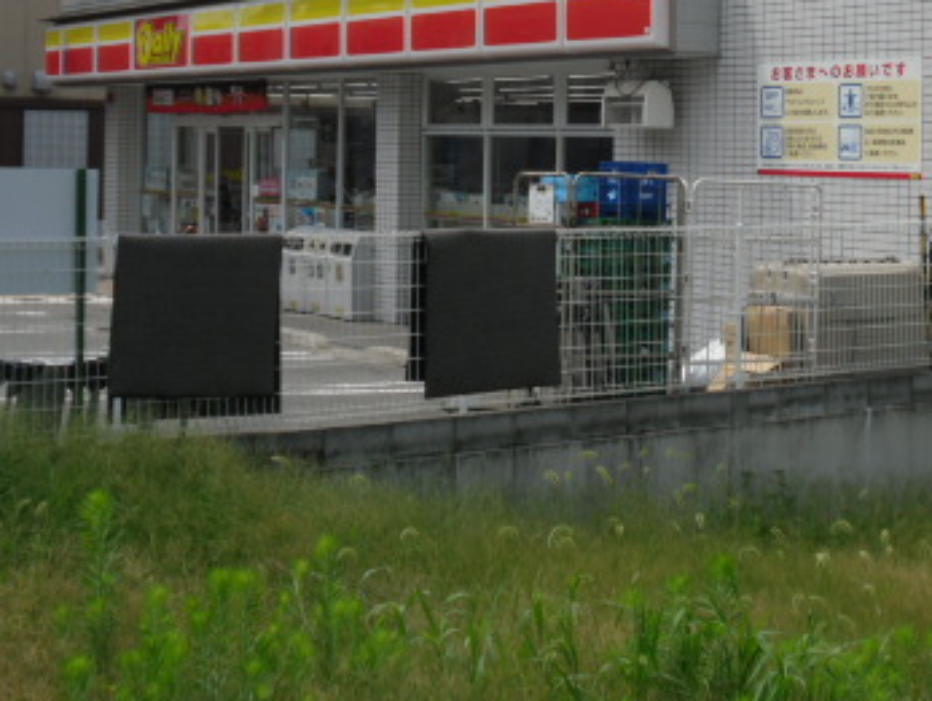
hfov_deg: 27.6
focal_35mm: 70
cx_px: 594
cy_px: 140
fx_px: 1887
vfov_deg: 20.8
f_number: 3.9
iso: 64
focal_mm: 6.9
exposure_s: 1/640
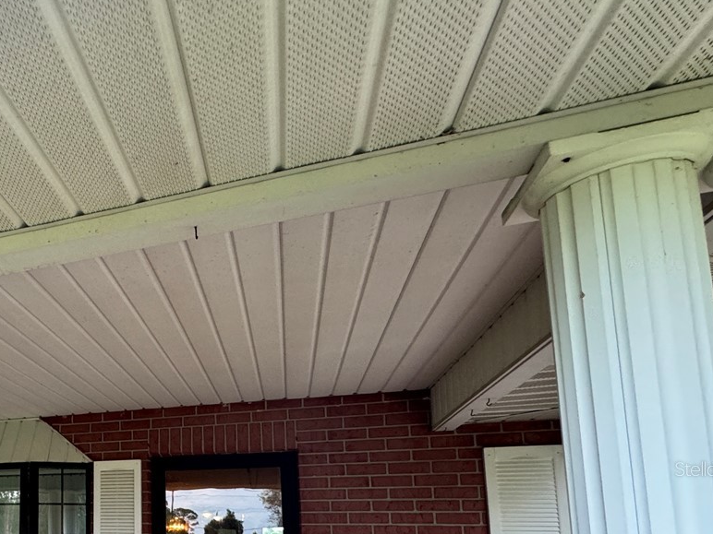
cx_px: 23
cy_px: 469
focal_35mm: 29
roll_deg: -1.0
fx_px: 597
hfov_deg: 51.3
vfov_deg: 44.4
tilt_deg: +7.3
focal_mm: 2.22
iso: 250
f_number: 2.2
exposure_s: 1/99
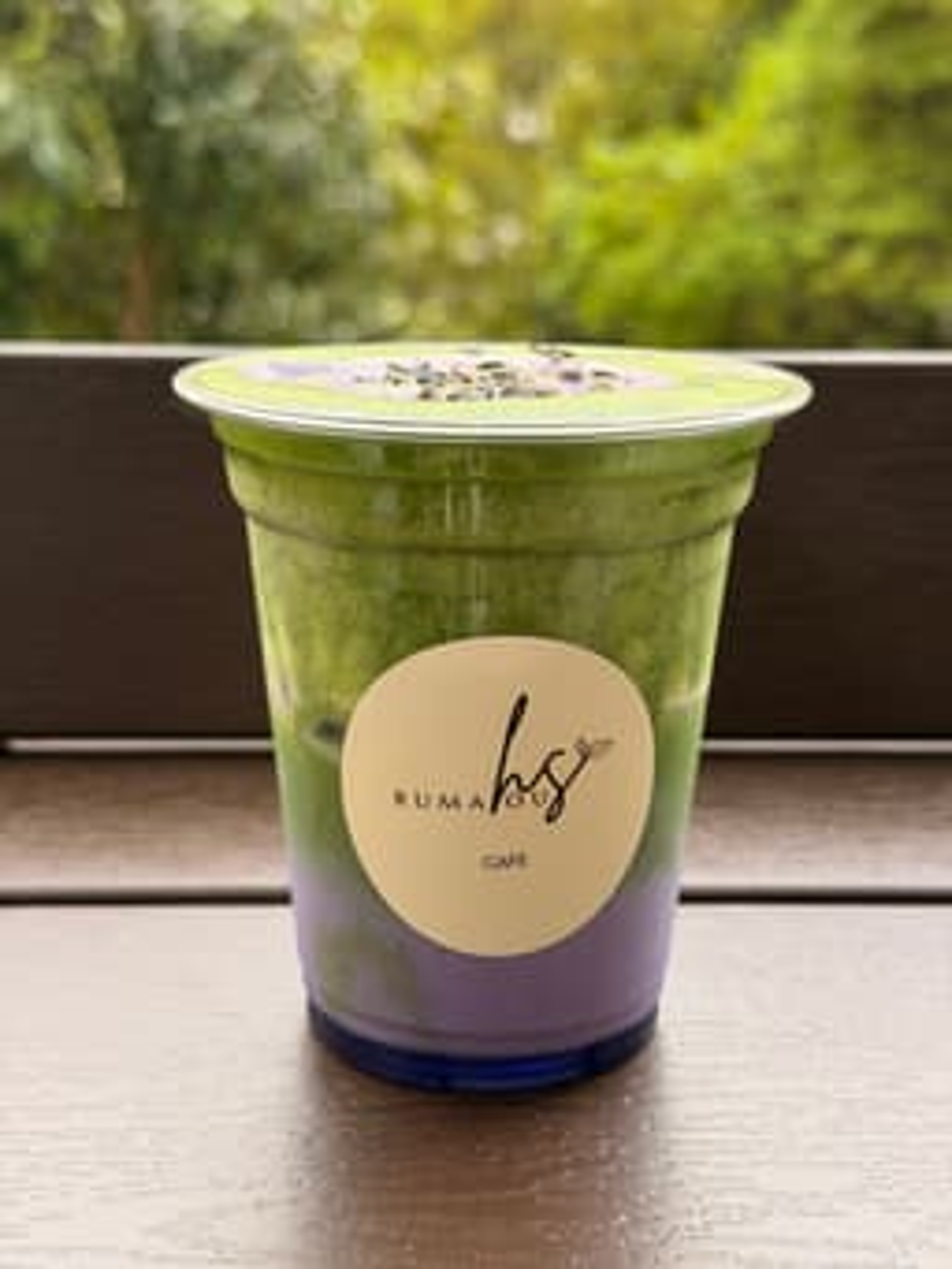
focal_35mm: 48
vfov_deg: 39.6
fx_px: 1759
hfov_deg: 30.3
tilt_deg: -15.0
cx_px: 476
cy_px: 634
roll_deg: -0.6
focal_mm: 6.76
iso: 100
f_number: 1.78
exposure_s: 1/67
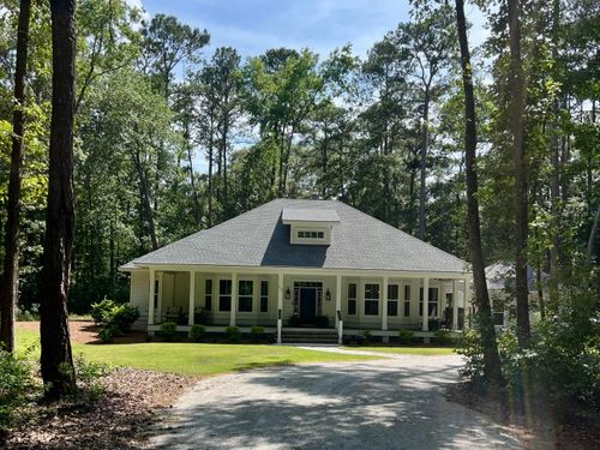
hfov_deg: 67.3
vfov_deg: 53.1
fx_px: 451
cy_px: 225
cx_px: 300
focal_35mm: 26
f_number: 1.5
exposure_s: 1/3077
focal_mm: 5.7
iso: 50
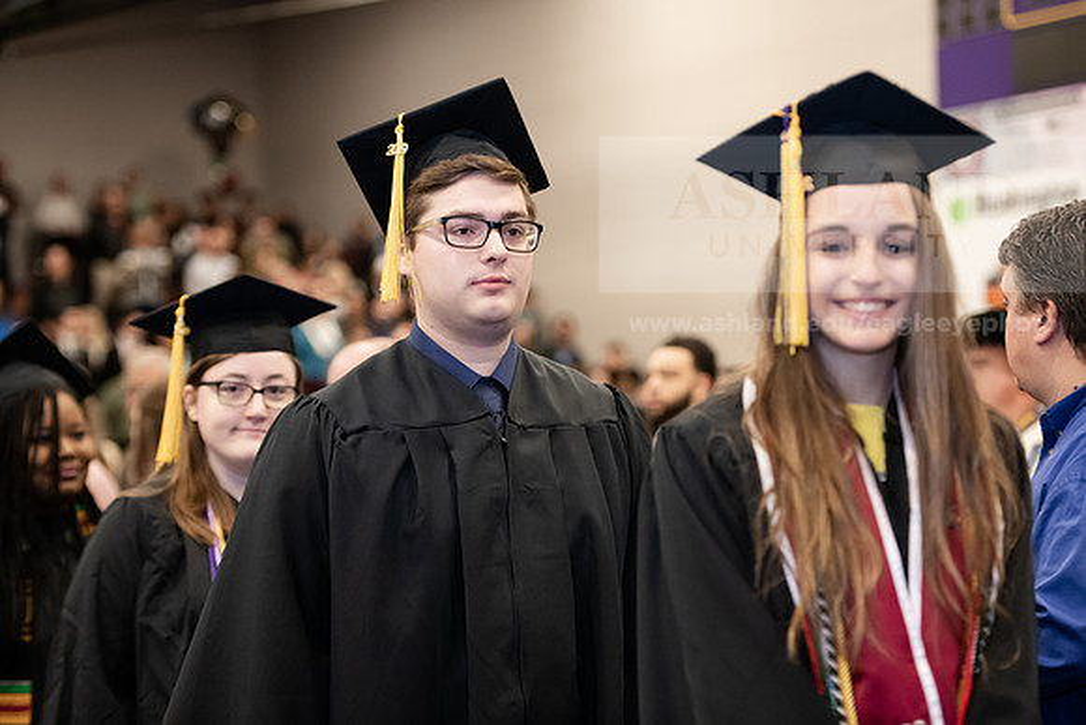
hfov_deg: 22.1
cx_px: 543
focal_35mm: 92
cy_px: 362
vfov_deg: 14.9
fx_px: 2776
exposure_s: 1/200
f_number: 3.2
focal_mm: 92
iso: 2000
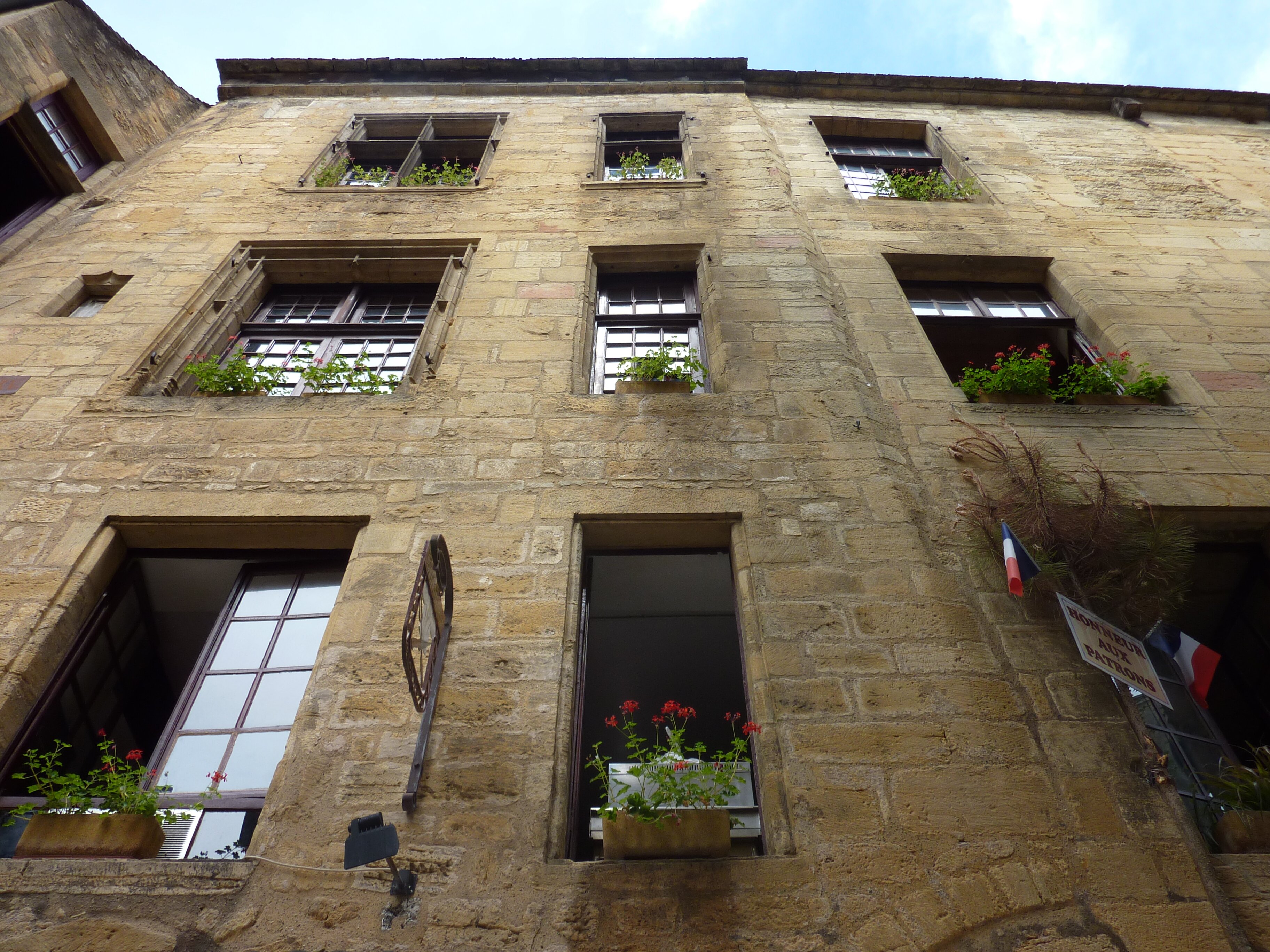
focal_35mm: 25
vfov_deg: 54.9
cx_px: 635
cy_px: 476
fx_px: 917
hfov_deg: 69.4
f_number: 4
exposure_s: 1/160
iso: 80
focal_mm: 4.1
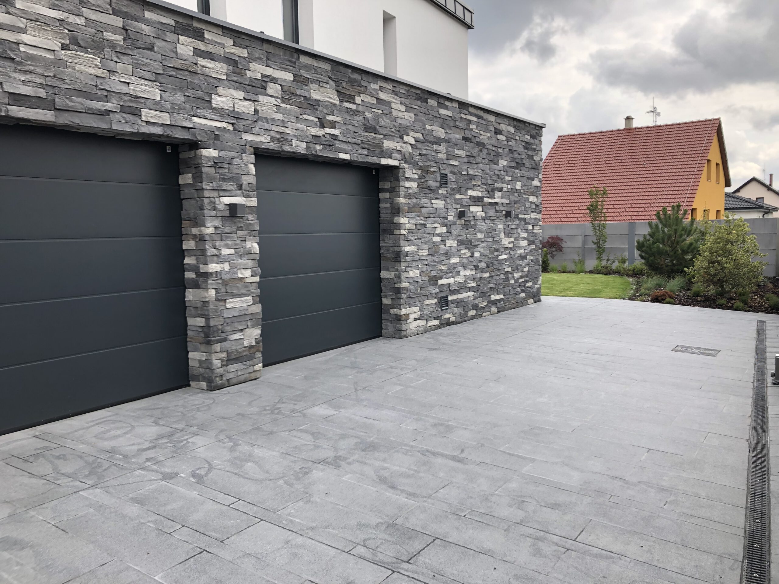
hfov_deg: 63.4
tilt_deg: -4.1
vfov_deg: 49.7
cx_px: 390
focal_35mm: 28
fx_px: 630
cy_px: 292
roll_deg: +1.9
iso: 20
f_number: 1.8
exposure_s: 1/923
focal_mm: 3.99
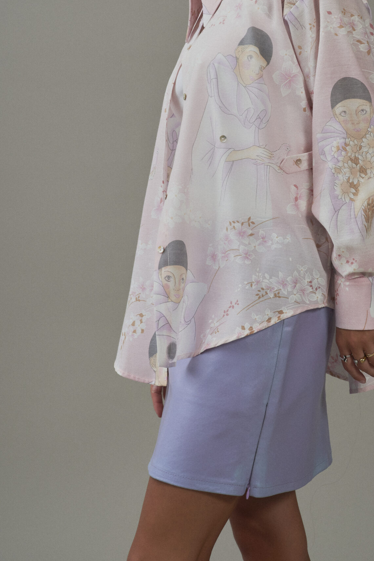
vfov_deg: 13.9
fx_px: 2289
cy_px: 172
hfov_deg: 9.3
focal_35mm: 147
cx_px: 246
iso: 200
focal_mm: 98
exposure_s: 1/160
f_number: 11
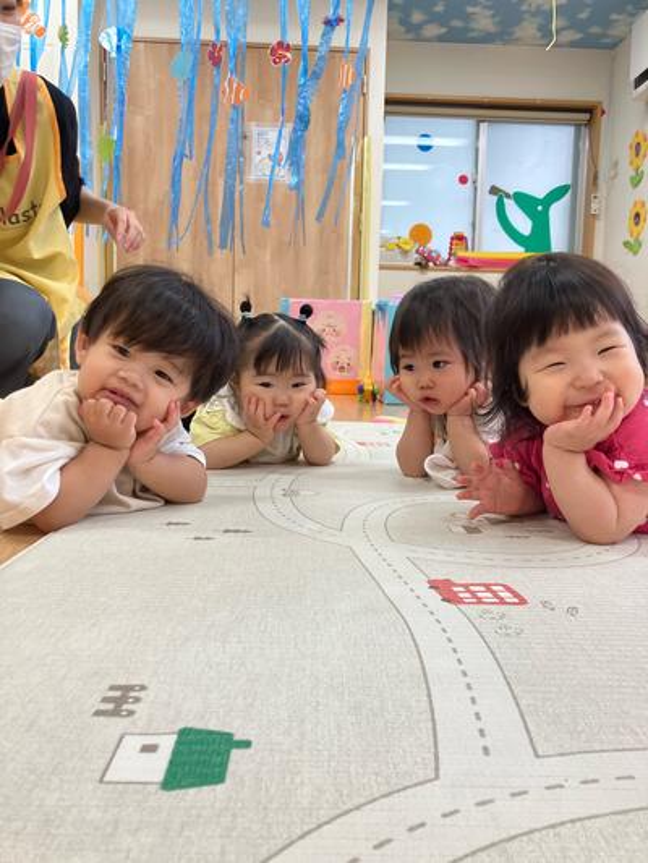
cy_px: 432
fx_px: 699
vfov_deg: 63.4
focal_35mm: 28
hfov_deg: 49.8
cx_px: 324
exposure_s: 1/50
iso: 64
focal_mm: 3.99
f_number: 1.8
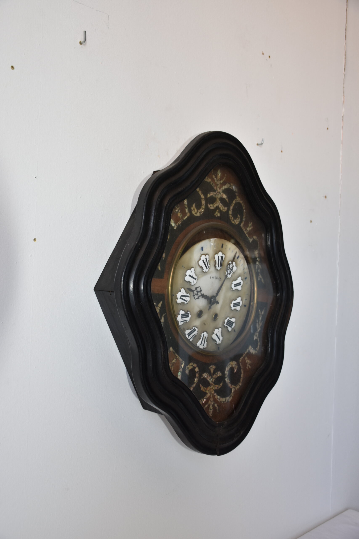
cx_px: 180
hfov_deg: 36.9
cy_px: 270
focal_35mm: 36
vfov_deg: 53.1
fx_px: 538
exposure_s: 1/60
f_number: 3.8
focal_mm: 24
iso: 400
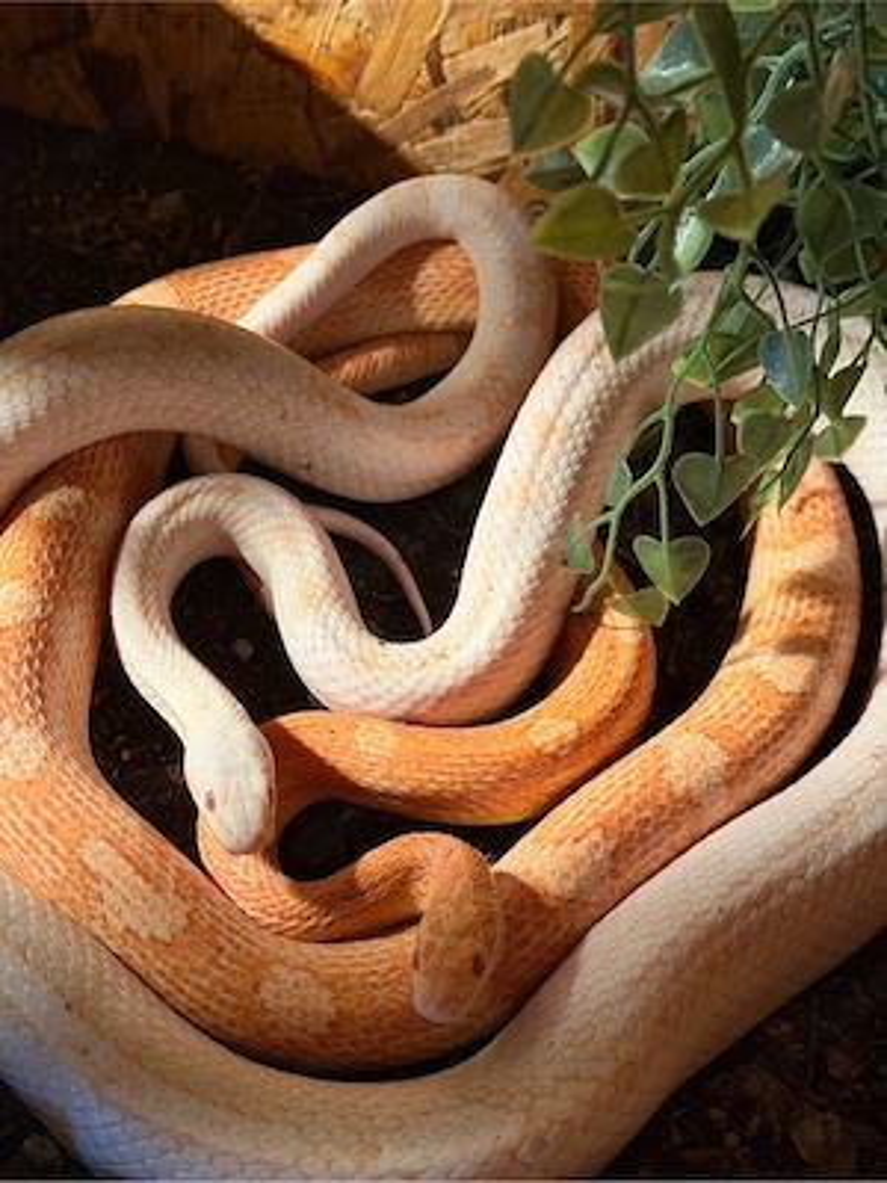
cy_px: 592
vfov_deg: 39.7
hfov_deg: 30.3
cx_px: 444
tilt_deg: -51.6
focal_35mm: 48
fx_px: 1640
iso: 320
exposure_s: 1/33
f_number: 1.78
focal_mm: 6.76
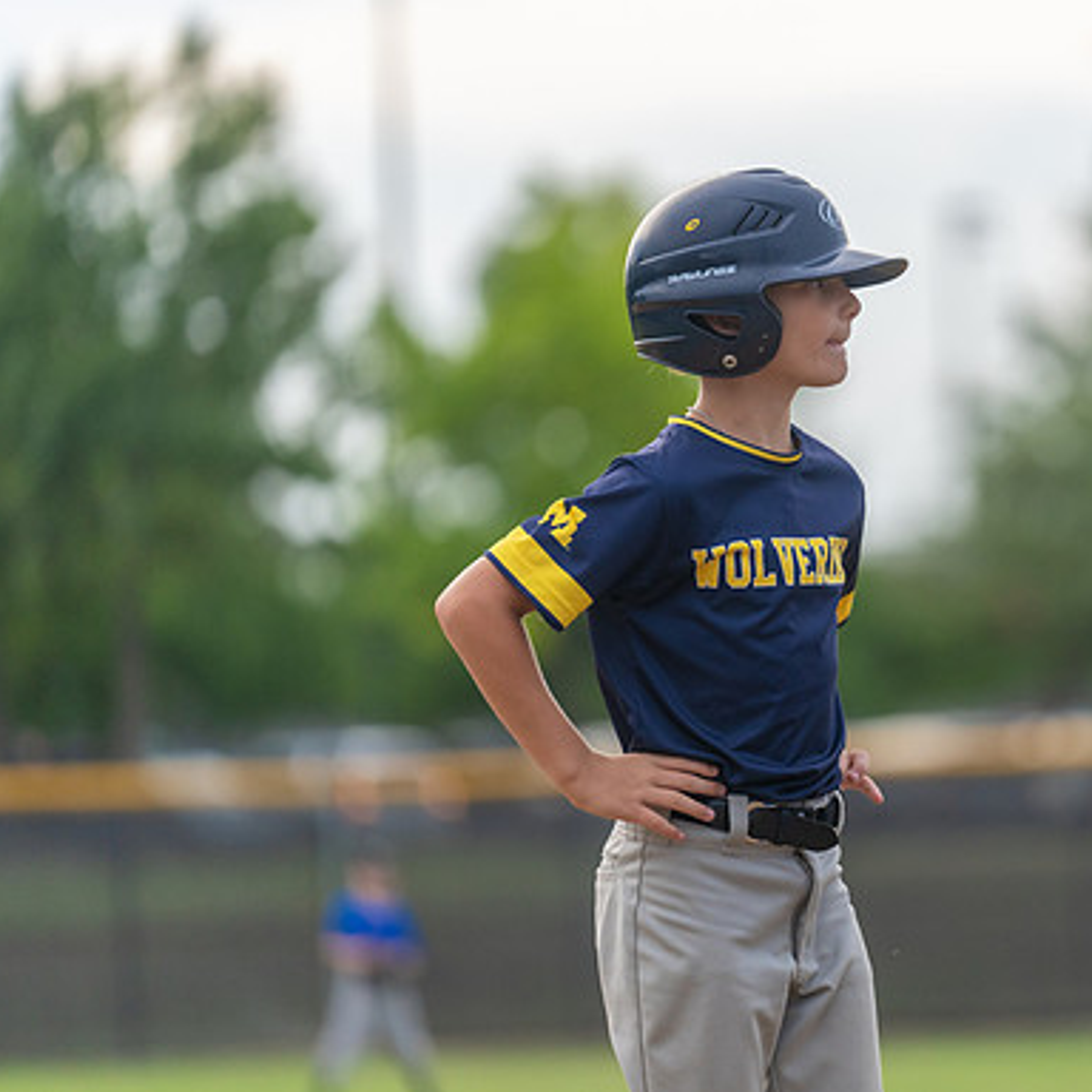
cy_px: 547
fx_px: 9172
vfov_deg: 6.8
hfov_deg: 6.8
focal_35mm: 257
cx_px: 810
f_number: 2.8
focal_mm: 200
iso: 1000
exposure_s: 1/1000
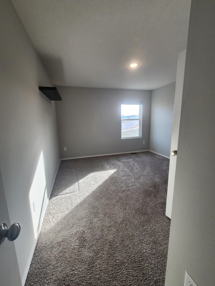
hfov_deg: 89.9
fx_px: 108
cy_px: 143
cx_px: 108
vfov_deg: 106.2
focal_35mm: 13
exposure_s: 1/120
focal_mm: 2.2
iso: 80
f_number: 2.2
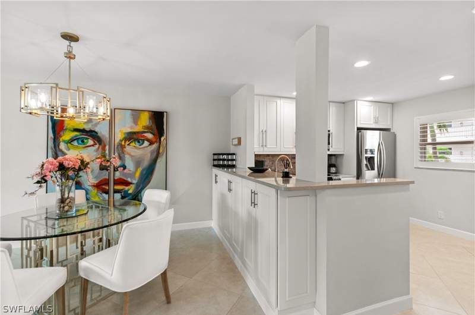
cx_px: 238
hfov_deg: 100.5
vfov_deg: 77.1
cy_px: 158
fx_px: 198
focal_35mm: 15
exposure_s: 1/8
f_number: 5.6
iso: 200
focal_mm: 10
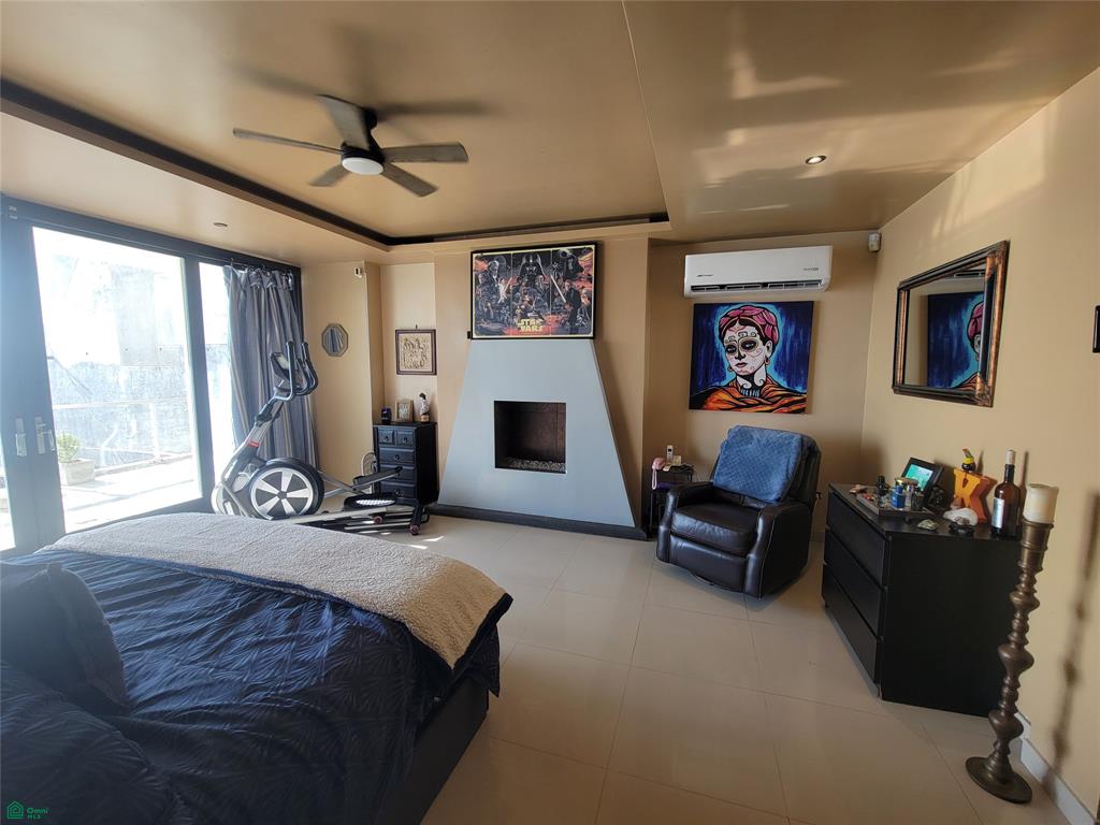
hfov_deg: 106.2
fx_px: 413
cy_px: 412
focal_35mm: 13
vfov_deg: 89.9
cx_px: 550
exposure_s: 1/126
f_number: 2.2
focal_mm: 2.2
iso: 50
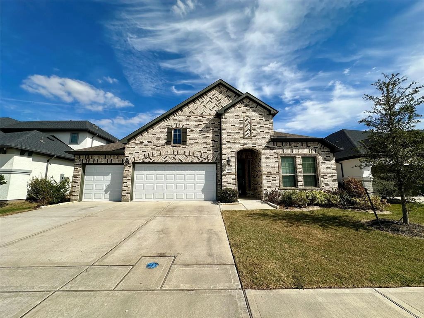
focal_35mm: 14
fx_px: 171
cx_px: 212
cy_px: 159
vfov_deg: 85.7
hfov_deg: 102.1
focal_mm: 2.22
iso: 50
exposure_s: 1/4292
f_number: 2.2
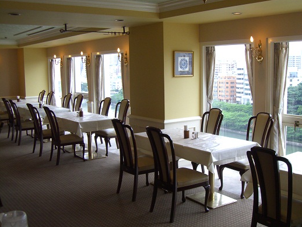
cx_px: 174
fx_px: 384
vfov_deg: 32.9
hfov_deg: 42.8
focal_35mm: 44
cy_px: 114
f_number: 2.7
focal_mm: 6.2
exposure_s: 1/80
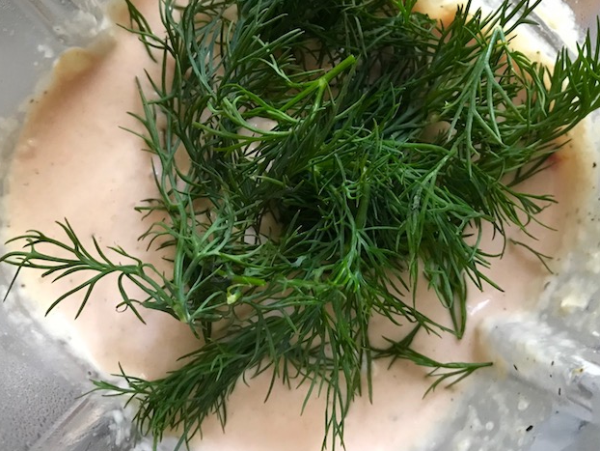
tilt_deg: -84.1
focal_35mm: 36
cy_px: 180
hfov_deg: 51.3
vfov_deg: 39.5
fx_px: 624
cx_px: 297
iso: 80
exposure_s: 1/15
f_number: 1.8
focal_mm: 3.99
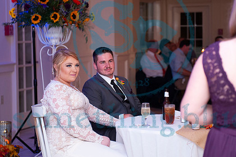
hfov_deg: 21.0
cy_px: 56
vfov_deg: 14.1
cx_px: 131
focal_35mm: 97
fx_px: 636
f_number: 2.8
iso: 1000
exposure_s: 1/160
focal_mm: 70
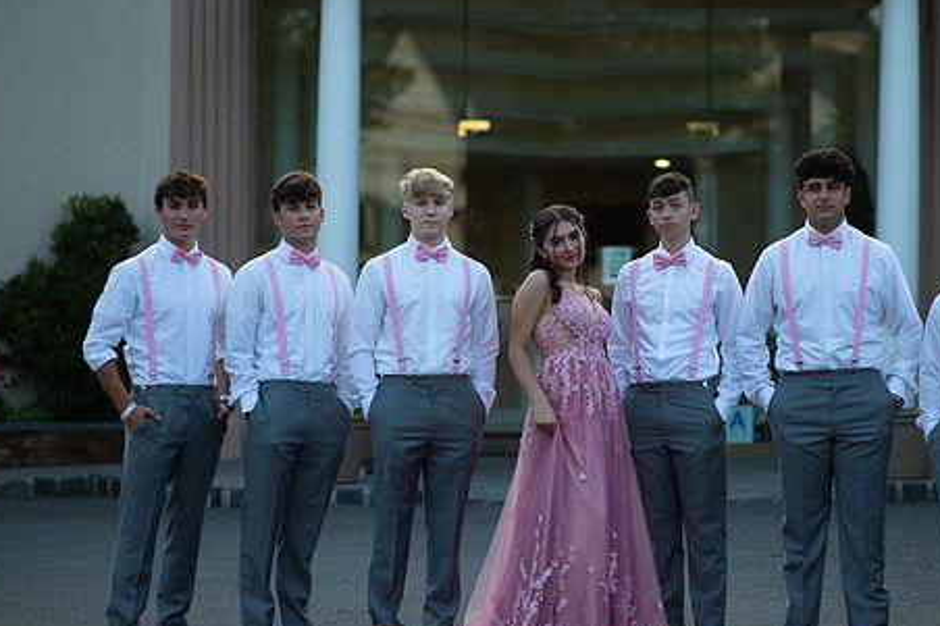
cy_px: 343
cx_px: 574
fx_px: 2845
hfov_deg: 18.7
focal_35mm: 109
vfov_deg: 12.6
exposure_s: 1/1600
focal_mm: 85
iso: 250
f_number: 2
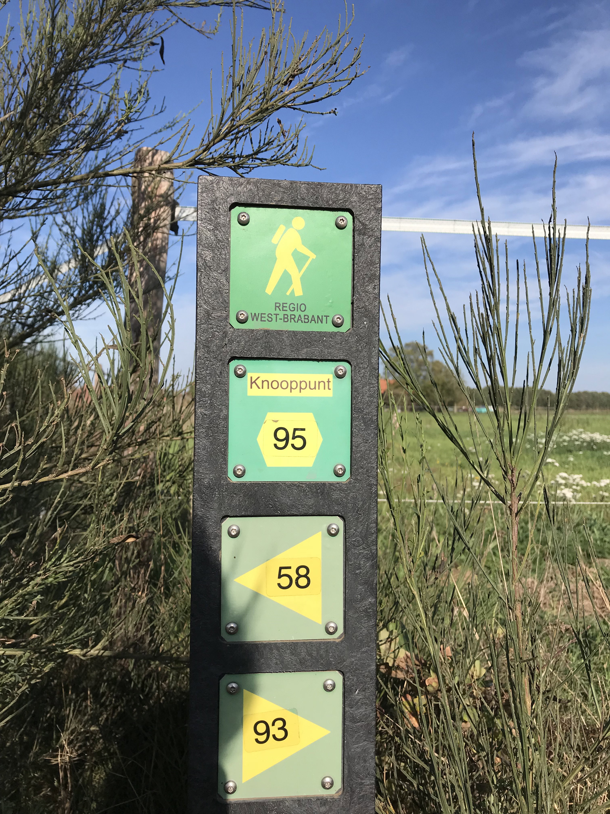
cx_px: 305
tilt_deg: +0.7
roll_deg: +0.0
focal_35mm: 28
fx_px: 658
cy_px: 407
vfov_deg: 63.4
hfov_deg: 49.7
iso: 20
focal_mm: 3.99
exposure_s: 1/2907
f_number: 1.8
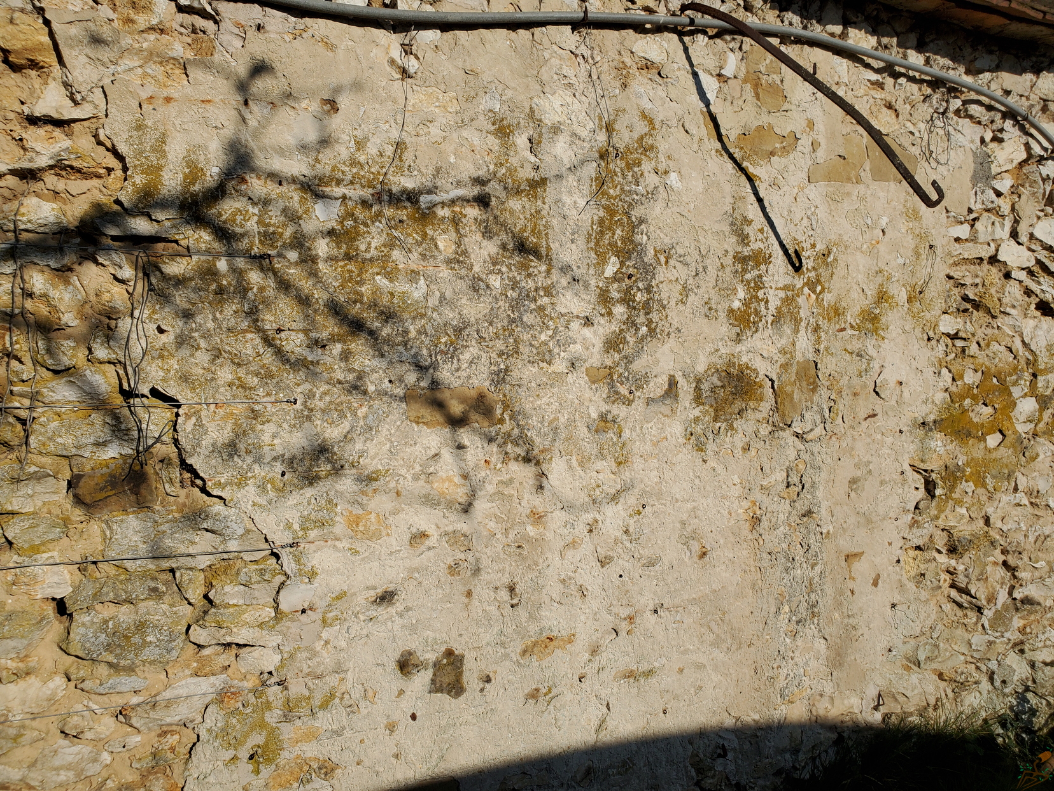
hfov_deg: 67.3
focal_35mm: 26
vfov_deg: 53.1
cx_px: 527
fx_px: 792
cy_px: 396
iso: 50
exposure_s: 1/3848
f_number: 2.4
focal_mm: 4.3
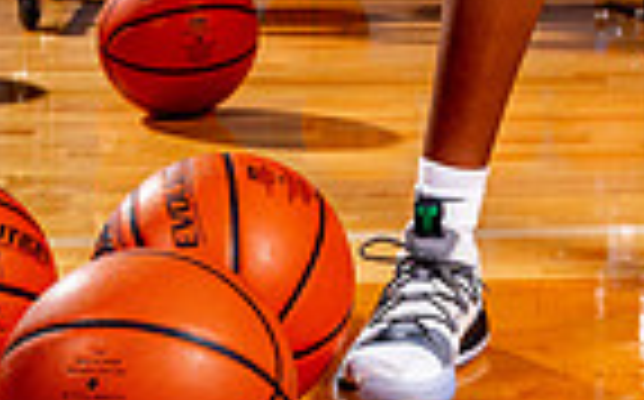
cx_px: 660
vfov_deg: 8.9
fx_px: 2367
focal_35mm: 135
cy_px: -499
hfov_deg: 15.2
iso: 100
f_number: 5.6
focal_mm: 42
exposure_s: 1/125
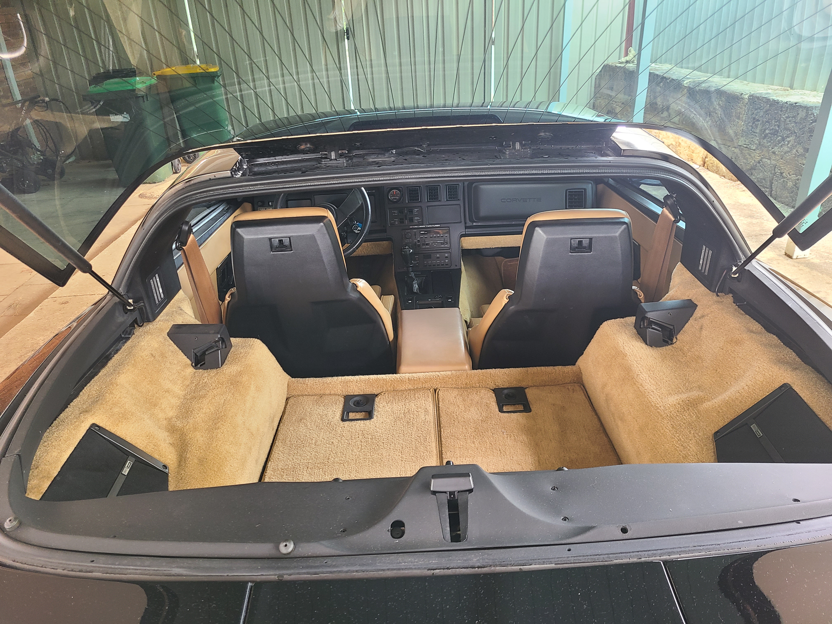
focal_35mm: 26
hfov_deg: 67.3
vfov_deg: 53.1
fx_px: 625
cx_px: 416
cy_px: 312
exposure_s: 1/60
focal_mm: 5.4
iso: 125
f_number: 1.8
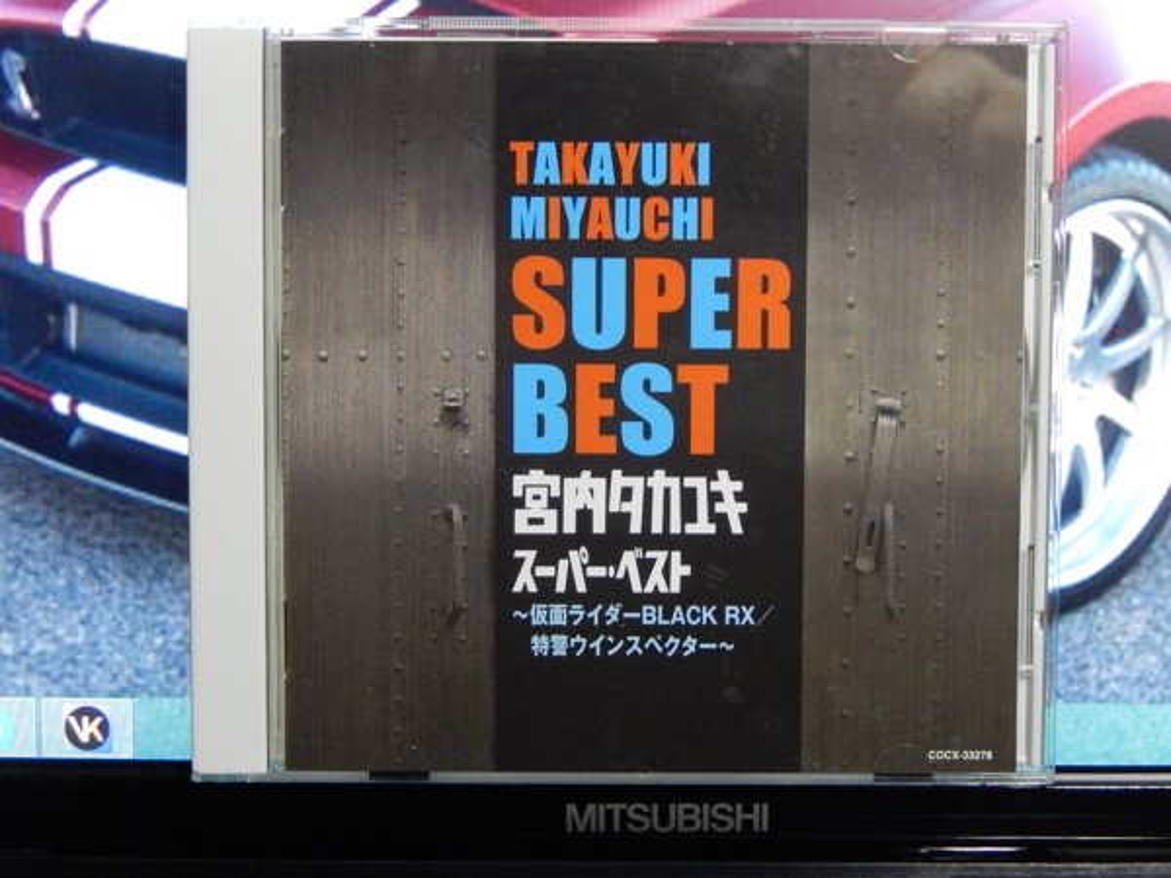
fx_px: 2875
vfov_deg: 17.4
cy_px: 439
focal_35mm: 85
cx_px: 586
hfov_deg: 23.0
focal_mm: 15.2
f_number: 5.1
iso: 800
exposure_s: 1/10
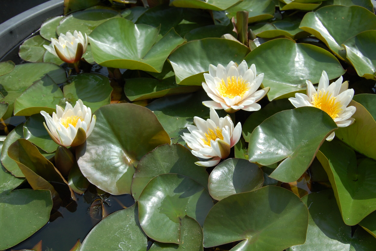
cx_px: 193
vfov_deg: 33.4
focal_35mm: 40
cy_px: 123
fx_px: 418
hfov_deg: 48.5
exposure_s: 1/400
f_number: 10
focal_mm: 26
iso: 200
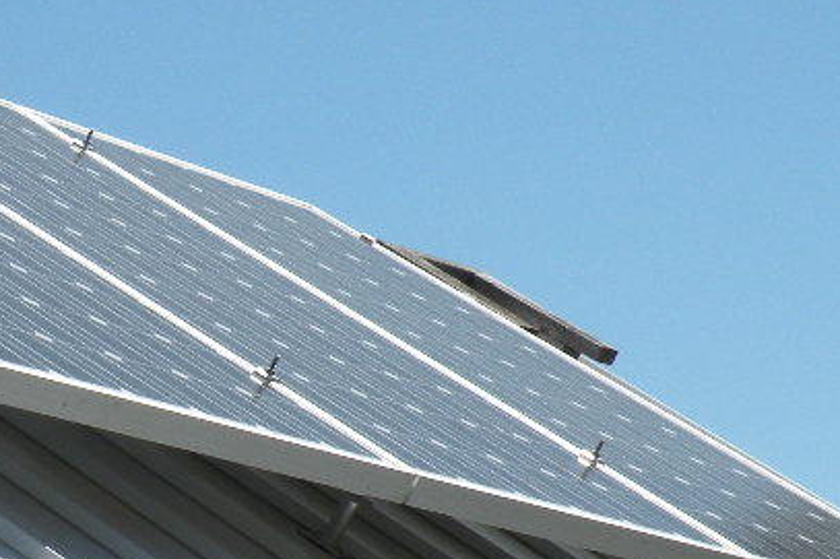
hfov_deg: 10.3
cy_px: 208
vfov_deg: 6.9
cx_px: -10
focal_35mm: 199
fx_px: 4641
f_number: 7.1
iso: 64
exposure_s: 1/293
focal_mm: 13.4
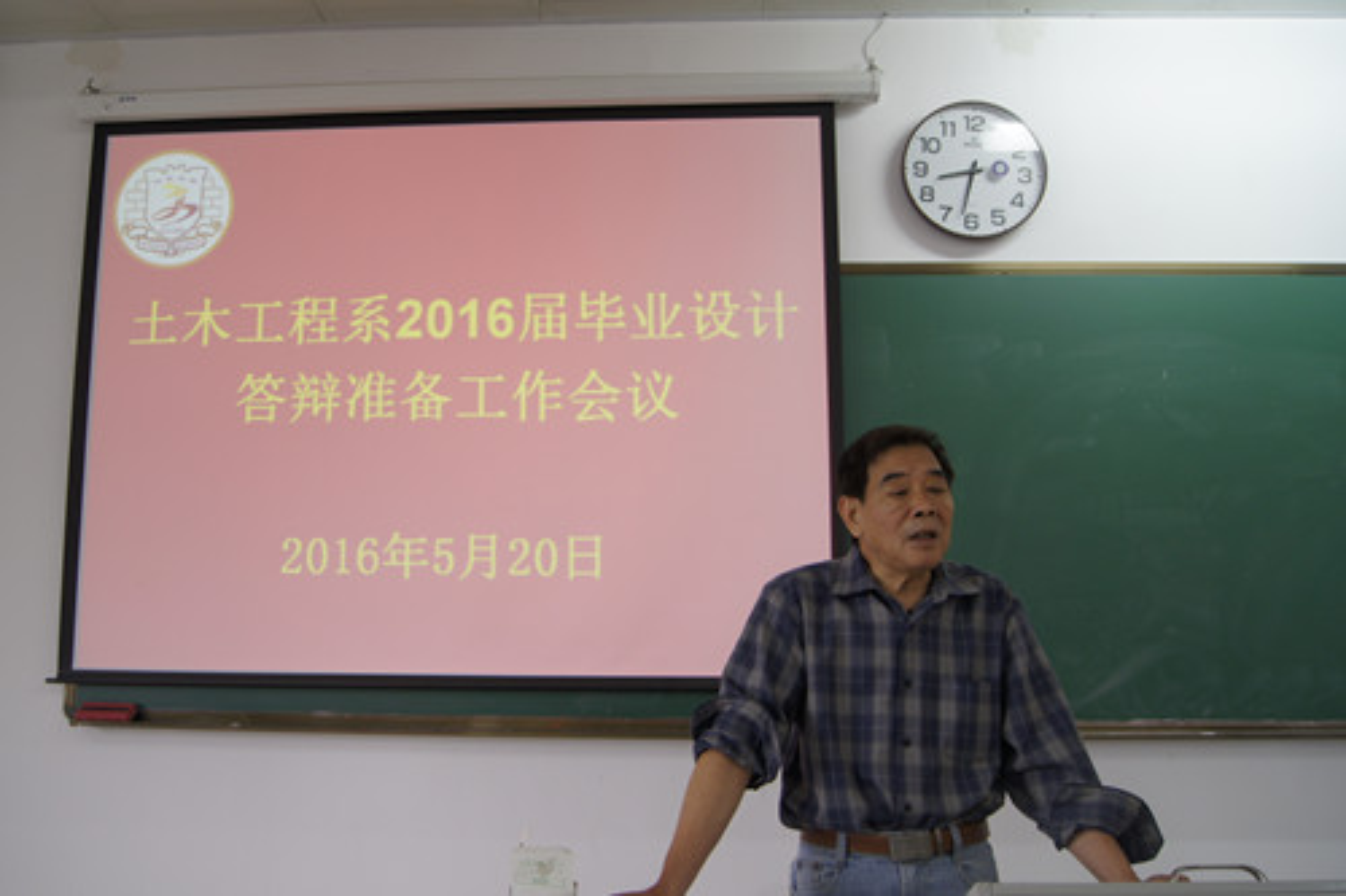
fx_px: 1121
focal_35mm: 30
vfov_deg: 43.6
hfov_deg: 61.9
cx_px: 673
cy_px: 448
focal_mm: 20
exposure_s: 1/40
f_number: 4.5
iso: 200
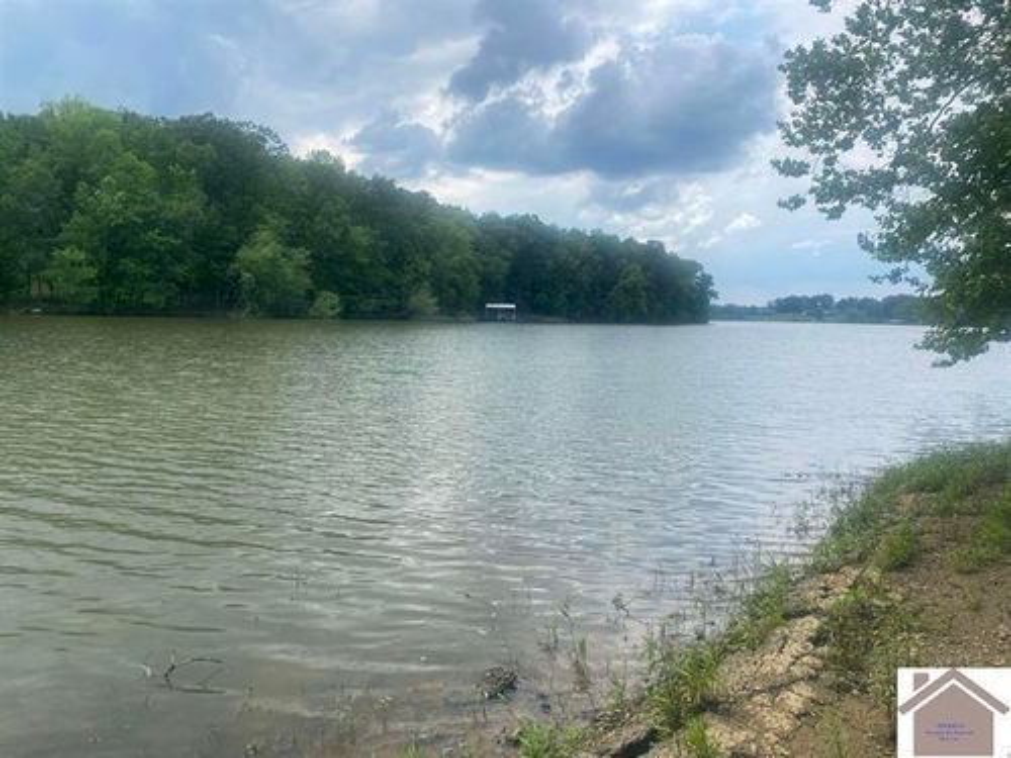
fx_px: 759
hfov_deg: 67.3
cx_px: 506
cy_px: 379
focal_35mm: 26
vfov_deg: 53.1
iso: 32
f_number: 1.8
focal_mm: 4.25
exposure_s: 1/2066
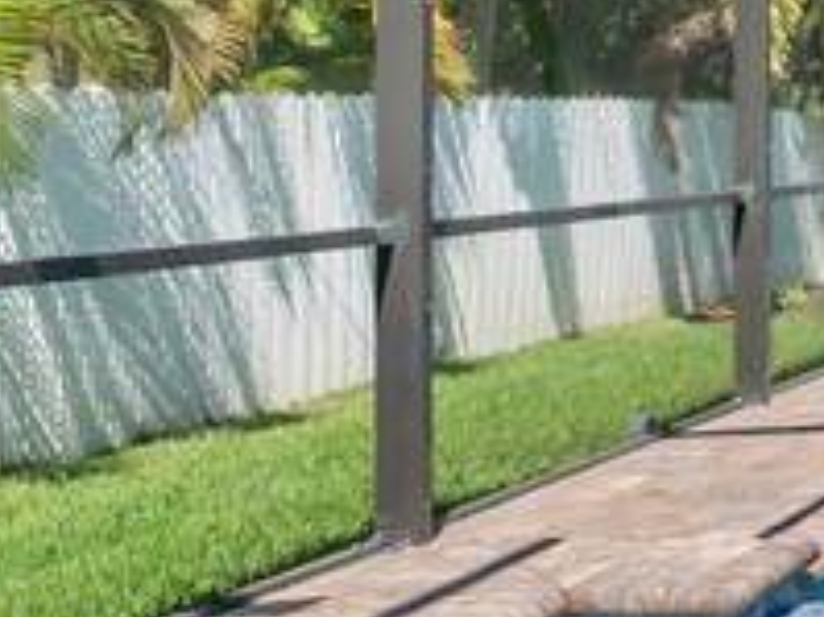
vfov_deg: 20.2
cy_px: 124
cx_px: 1536
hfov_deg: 19.3
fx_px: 1713
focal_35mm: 72
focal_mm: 7
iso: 200
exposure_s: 1/125
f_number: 7.1
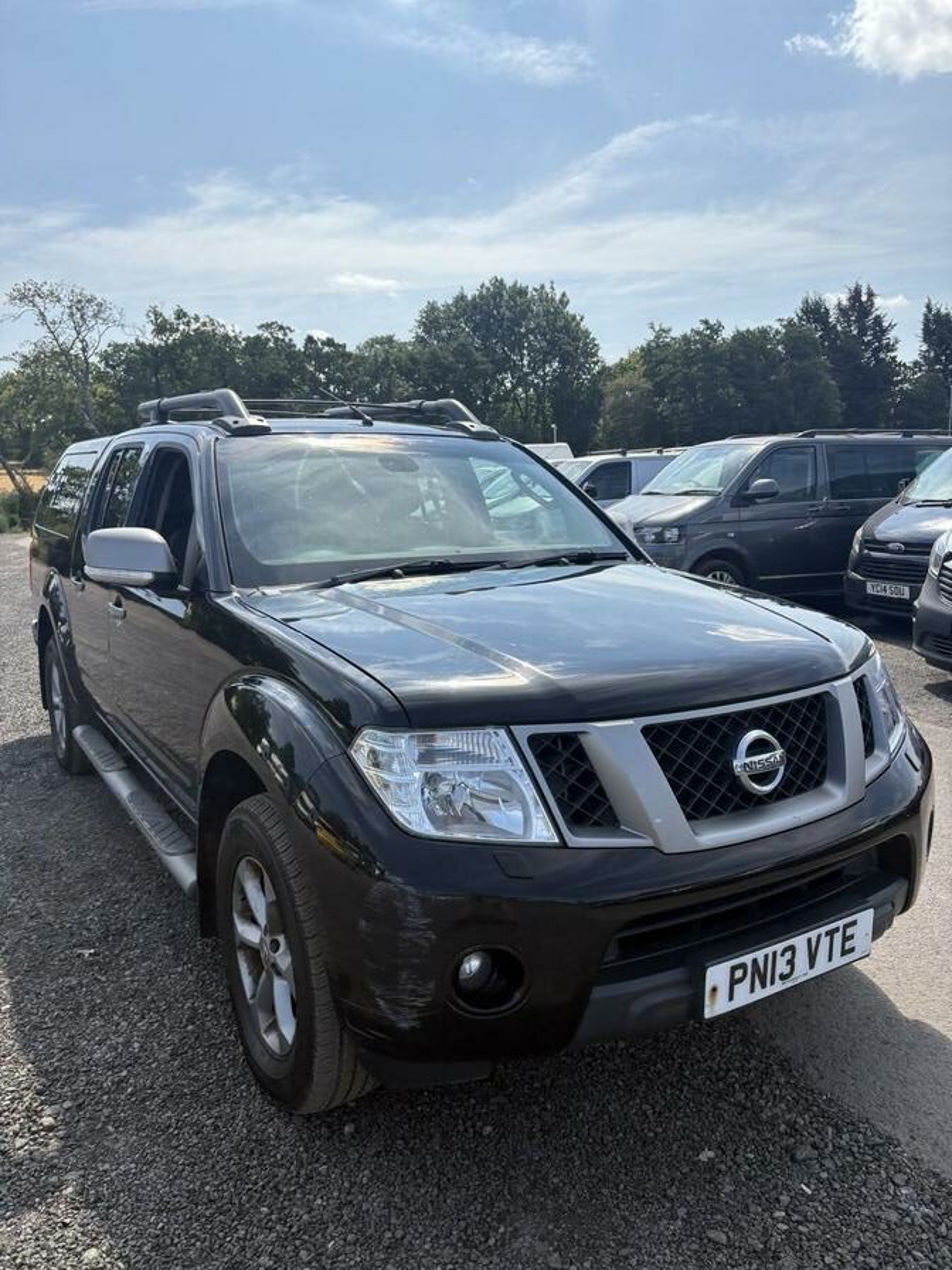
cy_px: 635
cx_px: 476
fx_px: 953
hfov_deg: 53.1
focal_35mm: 26
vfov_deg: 67.3
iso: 50
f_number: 1.6
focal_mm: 5.96
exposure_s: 1/3279
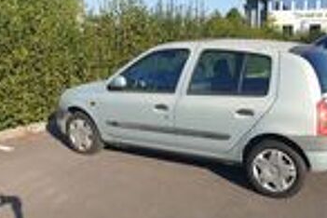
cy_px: 138
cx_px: 202
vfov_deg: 35.7
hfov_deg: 51.4
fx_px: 336
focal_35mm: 37
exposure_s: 1/888
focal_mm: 4.3
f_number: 2.4
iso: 50
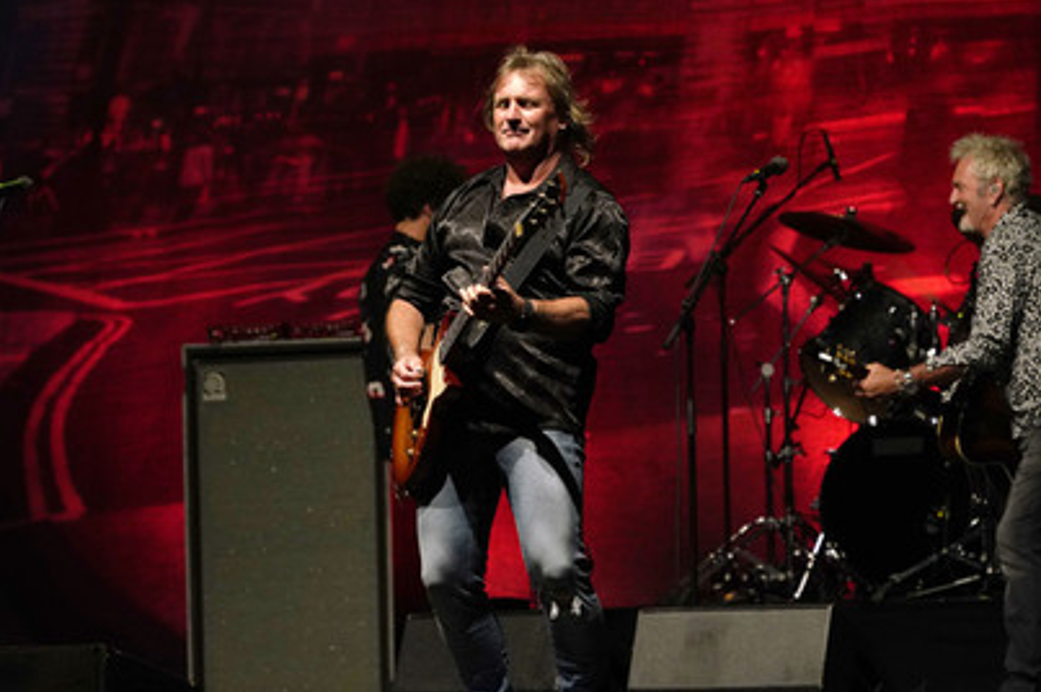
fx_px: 5374
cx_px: 539
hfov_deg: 11.1
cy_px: 377
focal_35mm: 186
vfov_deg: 7.4
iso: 1600
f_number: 5.6
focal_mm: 166
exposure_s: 1/100
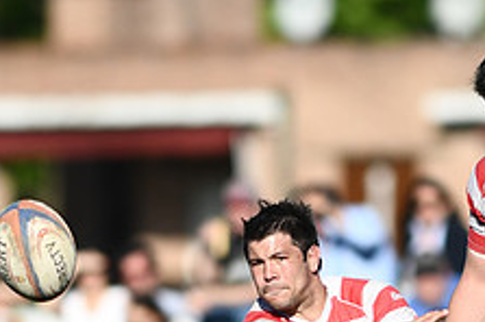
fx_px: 15753
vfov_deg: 1.2
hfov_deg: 1.8
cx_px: 109
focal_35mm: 1171
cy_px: 394
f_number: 2.8
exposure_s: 1/5000
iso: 250
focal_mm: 300
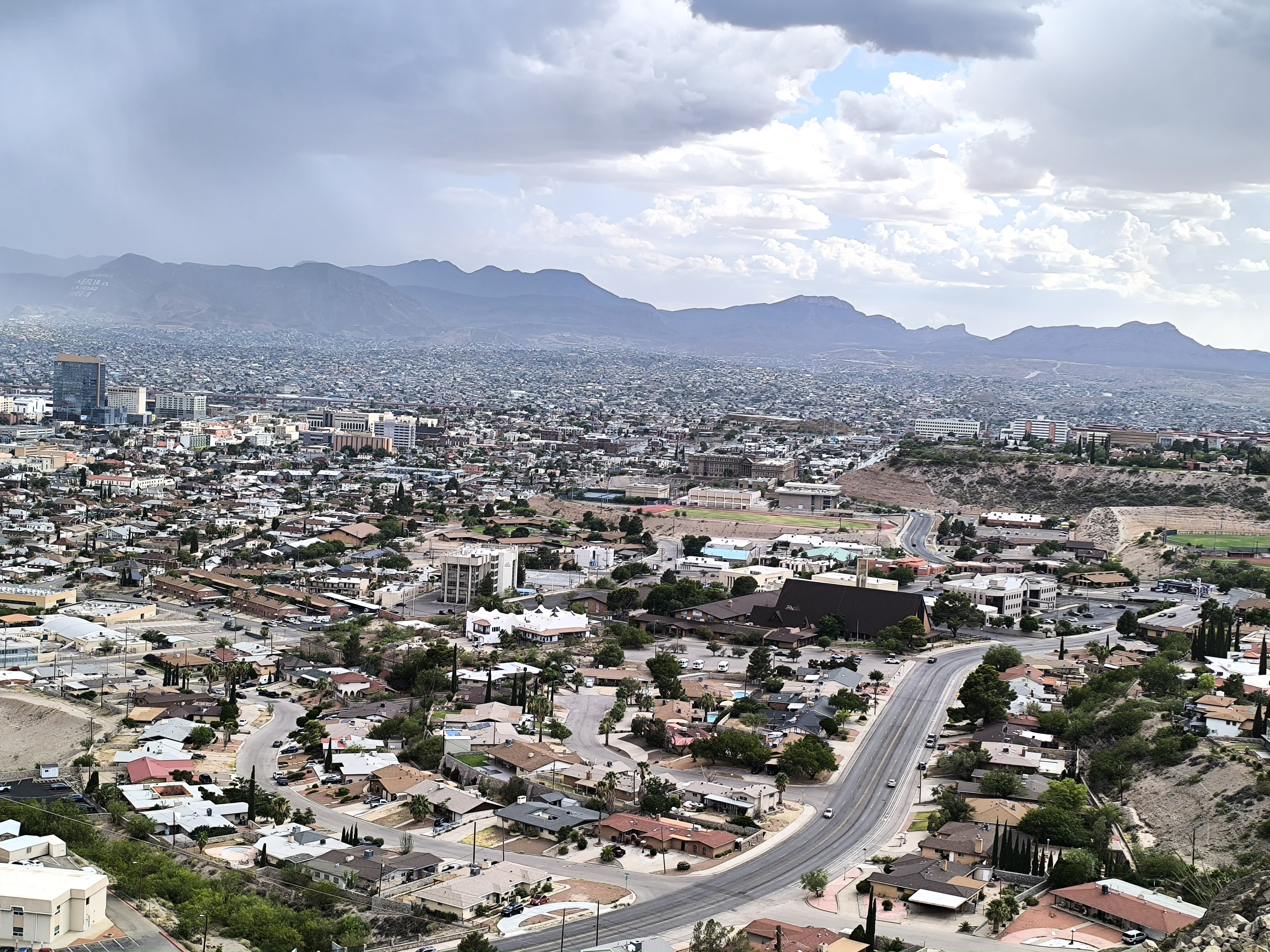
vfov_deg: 29.7
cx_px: 635
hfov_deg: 38.9
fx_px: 1798
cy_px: 476
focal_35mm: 49
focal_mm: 6.14
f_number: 1.65
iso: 50
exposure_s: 1/520
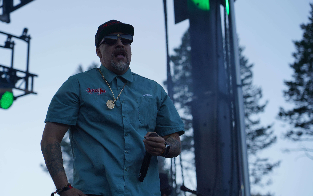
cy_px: 95
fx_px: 921
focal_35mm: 108
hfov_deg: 19.3
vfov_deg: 12.1
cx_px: 157
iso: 100
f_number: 5
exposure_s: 1/250
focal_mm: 105
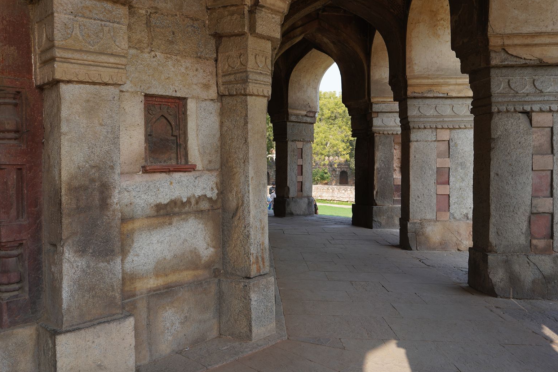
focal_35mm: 31
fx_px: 481
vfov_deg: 42.3
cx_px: 226
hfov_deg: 59.8
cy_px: 164
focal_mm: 24
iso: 100
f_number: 6.3
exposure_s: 1/100
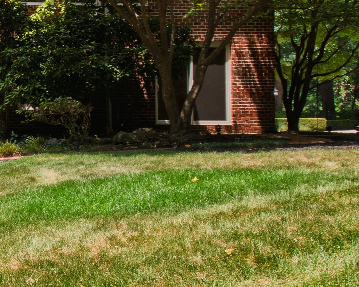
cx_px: -121
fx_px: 679
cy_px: 113
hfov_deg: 25.2
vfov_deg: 23.8
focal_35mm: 64
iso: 100
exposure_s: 1/50
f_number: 8
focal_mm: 11
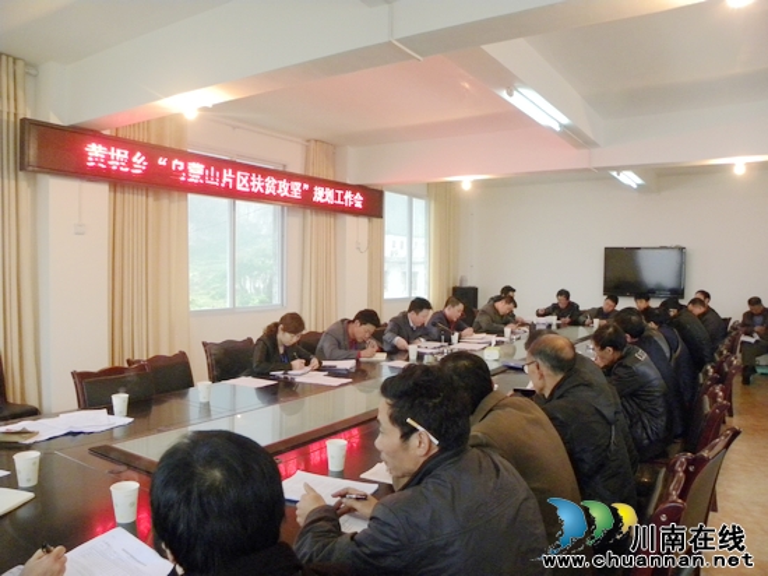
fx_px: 577
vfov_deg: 53.0
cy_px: 288
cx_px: 384
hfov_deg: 67.3
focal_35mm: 26
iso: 400
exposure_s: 1/55.4
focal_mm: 4.6
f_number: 2.8
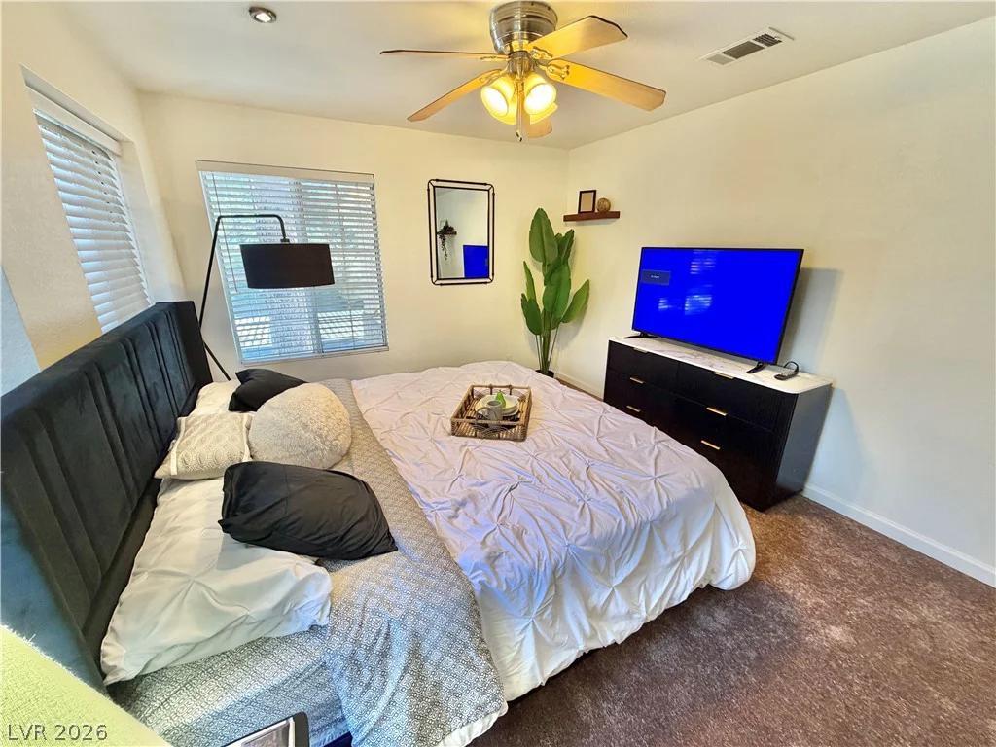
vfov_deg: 85.7
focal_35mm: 14
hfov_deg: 102.1
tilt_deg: -18.1
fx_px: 403
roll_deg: +0.2
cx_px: 498
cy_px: 374
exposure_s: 1/120
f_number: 2.2
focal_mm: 2.22
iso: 200
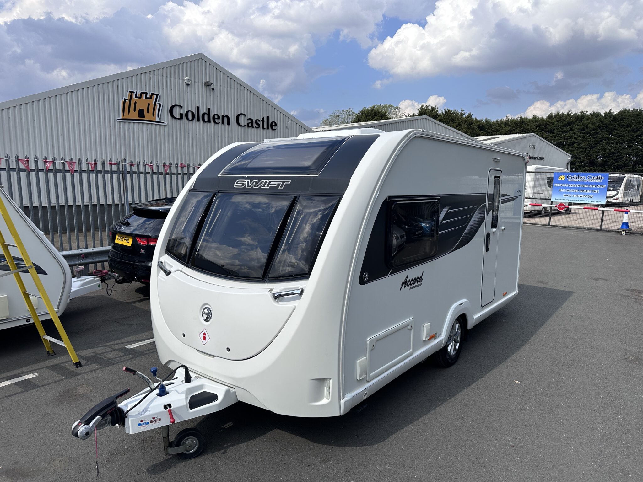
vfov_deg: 56.8
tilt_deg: -9.0
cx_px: 322
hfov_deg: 71.6
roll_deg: -1.0
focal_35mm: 24
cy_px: 241
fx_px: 446
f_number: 1.78
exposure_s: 1/6211
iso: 80
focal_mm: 6.86
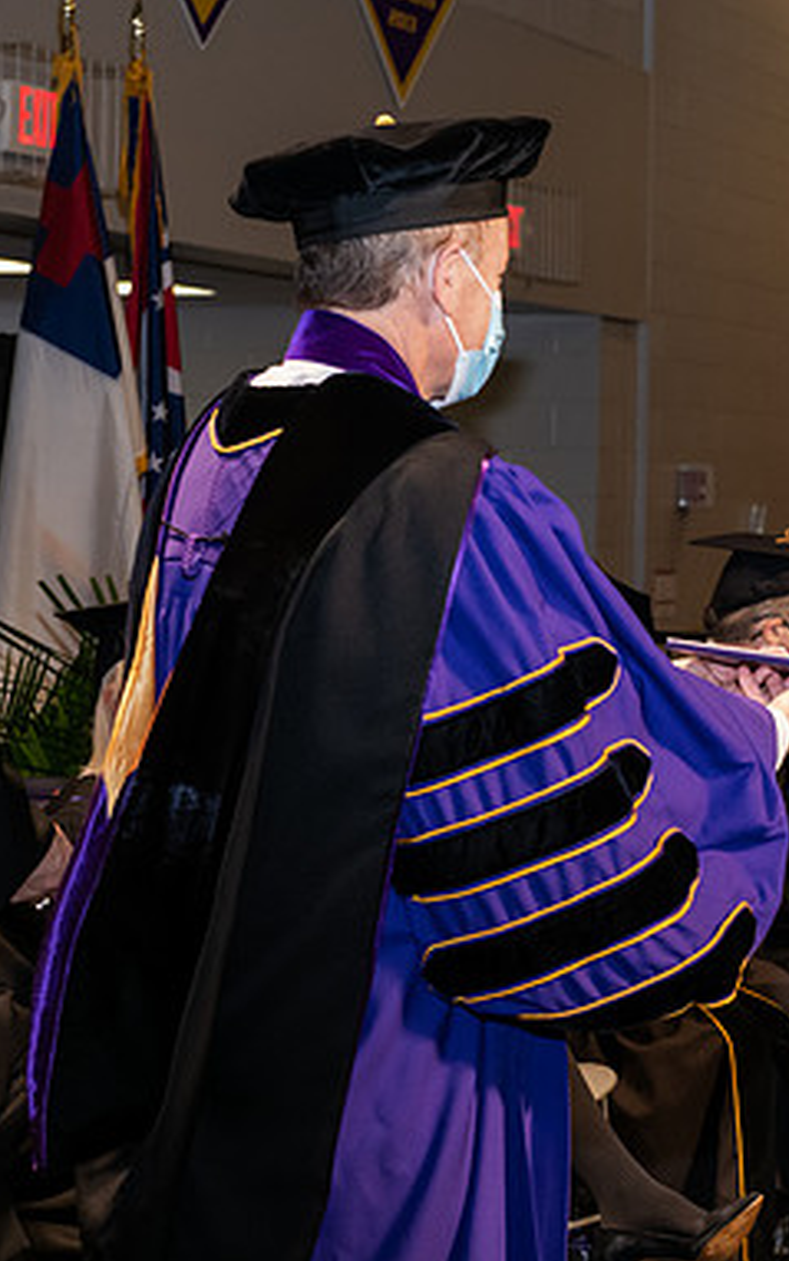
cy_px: 635
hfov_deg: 13.5
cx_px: 756
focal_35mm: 96
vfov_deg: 21.6
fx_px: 3300
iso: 1600
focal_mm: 62
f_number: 6.3
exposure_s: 1/200
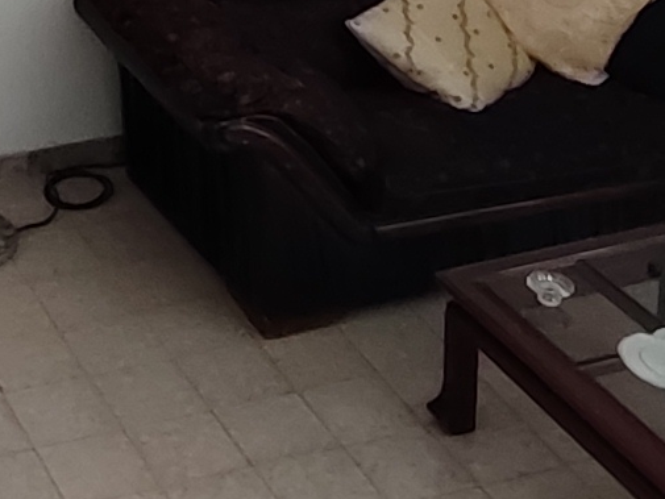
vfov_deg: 15.3
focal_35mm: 84
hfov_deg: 22.2
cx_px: -28
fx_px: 1614
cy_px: -391
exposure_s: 1/100
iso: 190
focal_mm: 1.66
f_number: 2.2
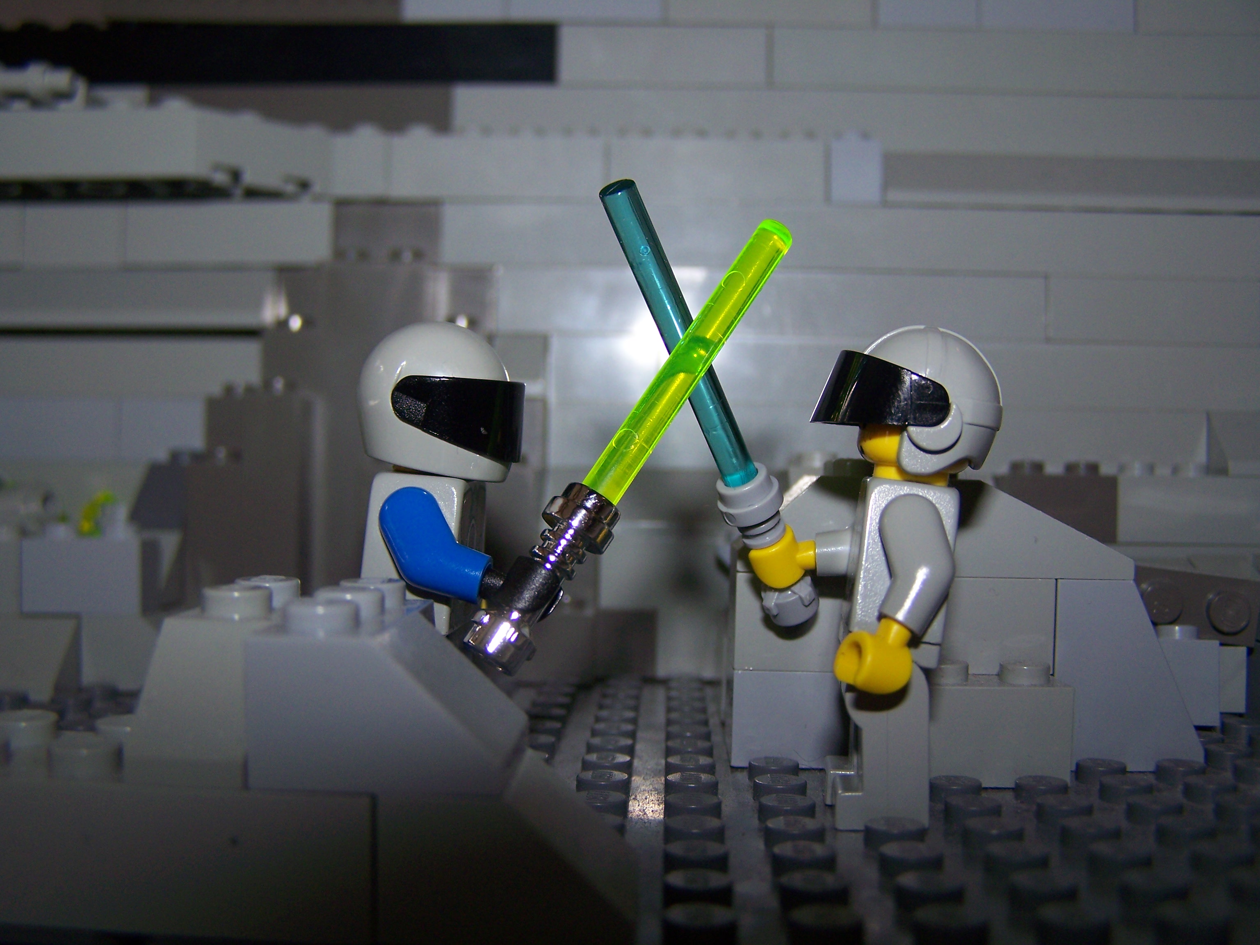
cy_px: 472
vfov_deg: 37.7
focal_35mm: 38
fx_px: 1383
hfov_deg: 49.0
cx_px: 630
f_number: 2.8
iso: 80
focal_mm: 6.3
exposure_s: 1/60
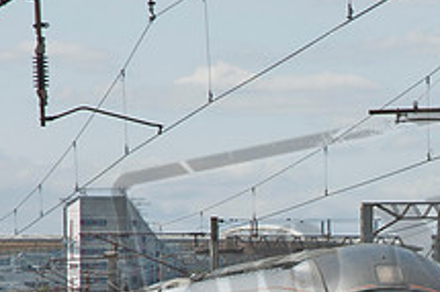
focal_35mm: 243
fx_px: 2968
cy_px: 317
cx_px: 407
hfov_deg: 8.4
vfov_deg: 5.6
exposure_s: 1/640
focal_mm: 60
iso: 200
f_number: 6.3
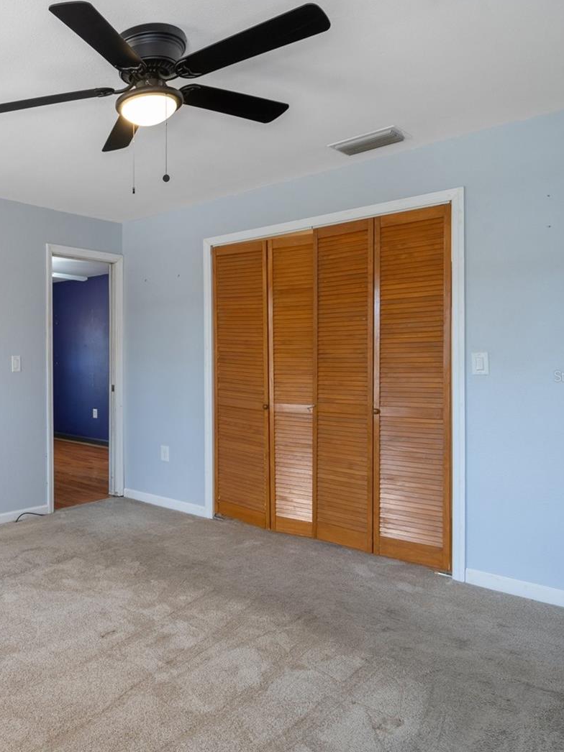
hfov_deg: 48.3
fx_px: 543
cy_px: 376
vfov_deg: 69.4
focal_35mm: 25
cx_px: 42
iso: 320
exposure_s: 1/3
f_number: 8
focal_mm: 17
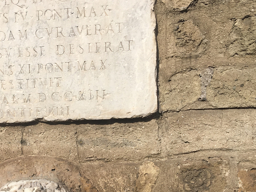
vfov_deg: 26.8
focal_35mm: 53
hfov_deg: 35.8
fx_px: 392
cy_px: 164
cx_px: 86
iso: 25
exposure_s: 1/1832
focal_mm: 4.15
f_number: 2.2
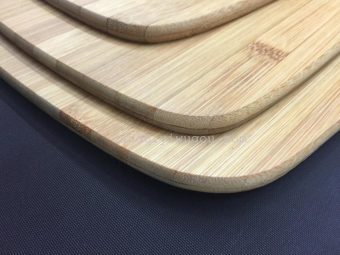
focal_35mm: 29
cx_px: 170
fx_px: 285
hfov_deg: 61.7
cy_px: 128
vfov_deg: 48.2
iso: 80
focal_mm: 4.15
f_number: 2.2
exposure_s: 1/17
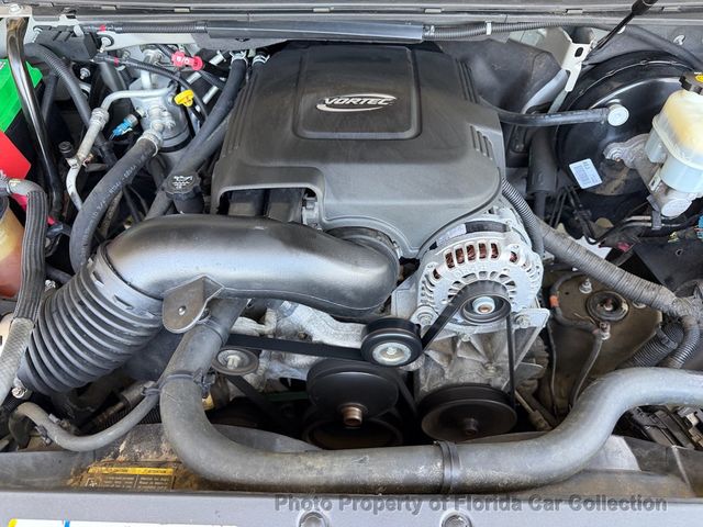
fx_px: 487
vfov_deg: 56.8
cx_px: 352
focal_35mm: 24
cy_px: 264
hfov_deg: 71.6
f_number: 1.78
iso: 200
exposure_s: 1/79
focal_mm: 6.76
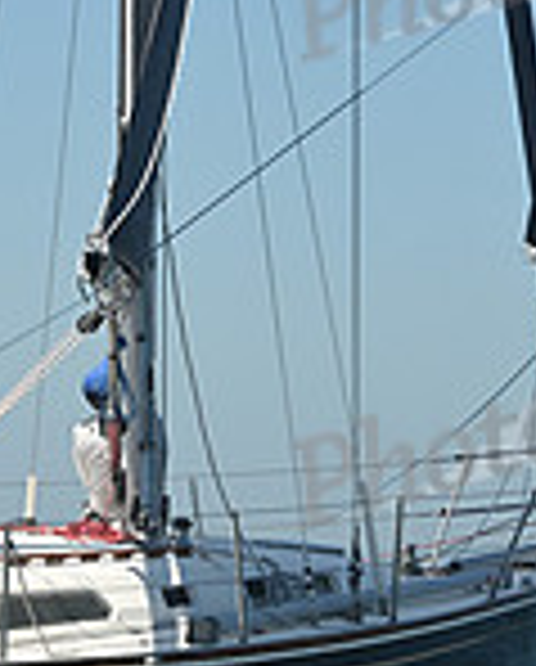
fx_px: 5081
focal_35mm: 257
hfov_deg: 6.0
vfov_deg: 7.5
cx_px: 63
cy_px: 241
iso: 320
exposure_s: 1/1000
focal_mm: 70
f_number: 8
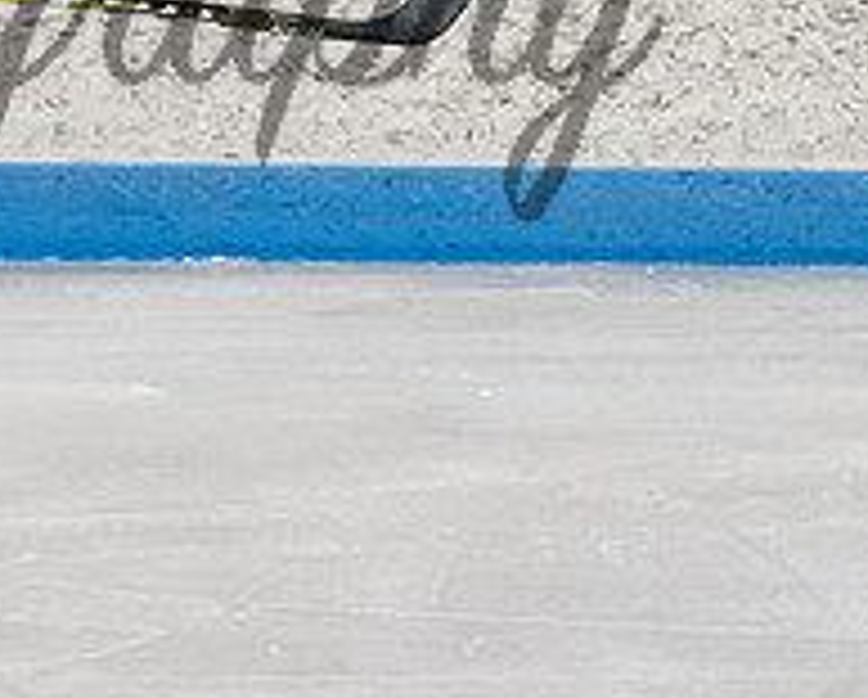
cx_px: -617
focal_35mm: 648
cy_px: -298
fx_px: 16672
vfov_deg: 2.4
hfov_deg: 3.0
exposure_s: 1/800
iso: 2500
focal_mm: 110
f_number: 3.5
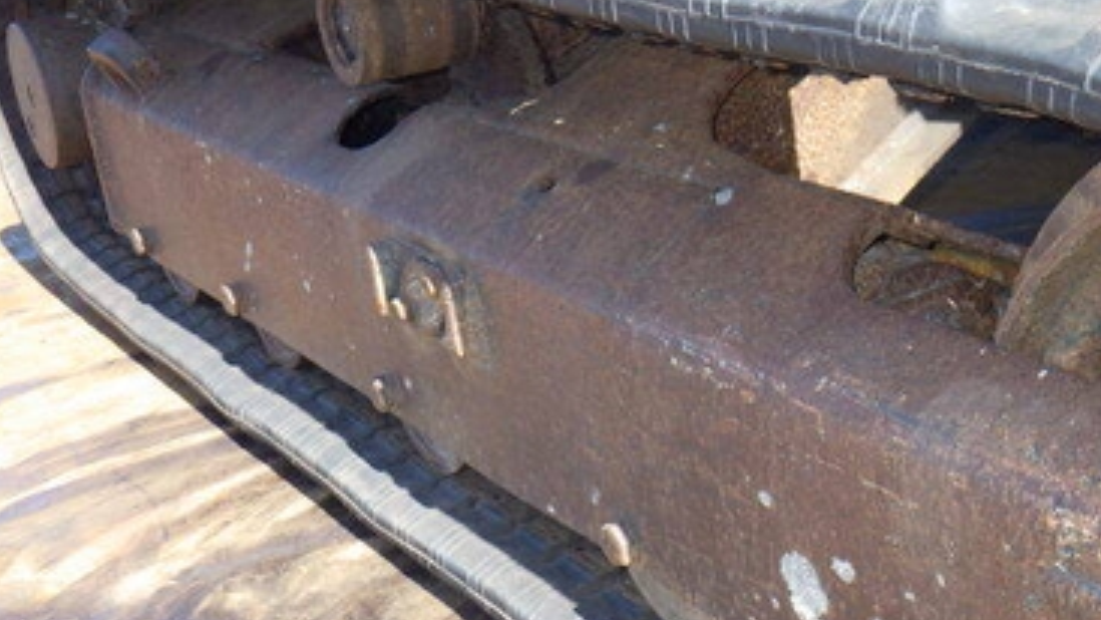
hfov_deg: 34.7
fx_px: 1752
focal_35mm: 60
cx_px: 707
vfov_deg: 19.9
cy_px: 451
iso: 125
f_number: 4.2
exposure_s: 1/200
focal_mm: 7.5
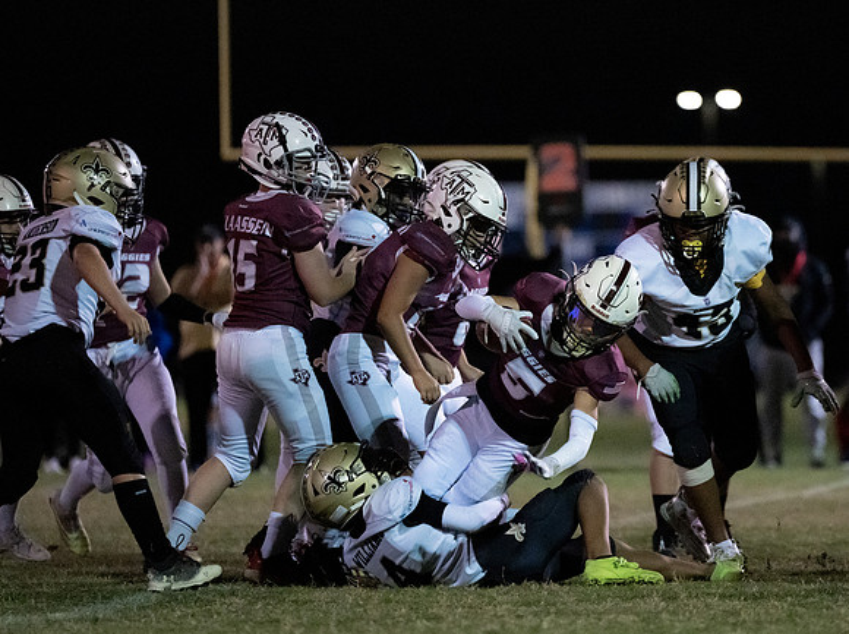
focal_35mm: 295
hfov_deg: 6.7
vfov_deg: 5.0
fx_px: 7227
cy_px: 224
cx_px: 607
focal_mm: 200
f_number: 2.8
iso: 12800
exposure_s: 1/1000
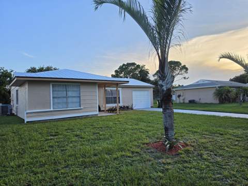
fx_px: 165
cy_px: 93
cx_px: 124
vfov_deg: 58.8
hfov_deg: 74.0
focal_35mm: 23
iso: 20
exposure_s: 1/359
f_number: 1.4
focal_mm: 6.5
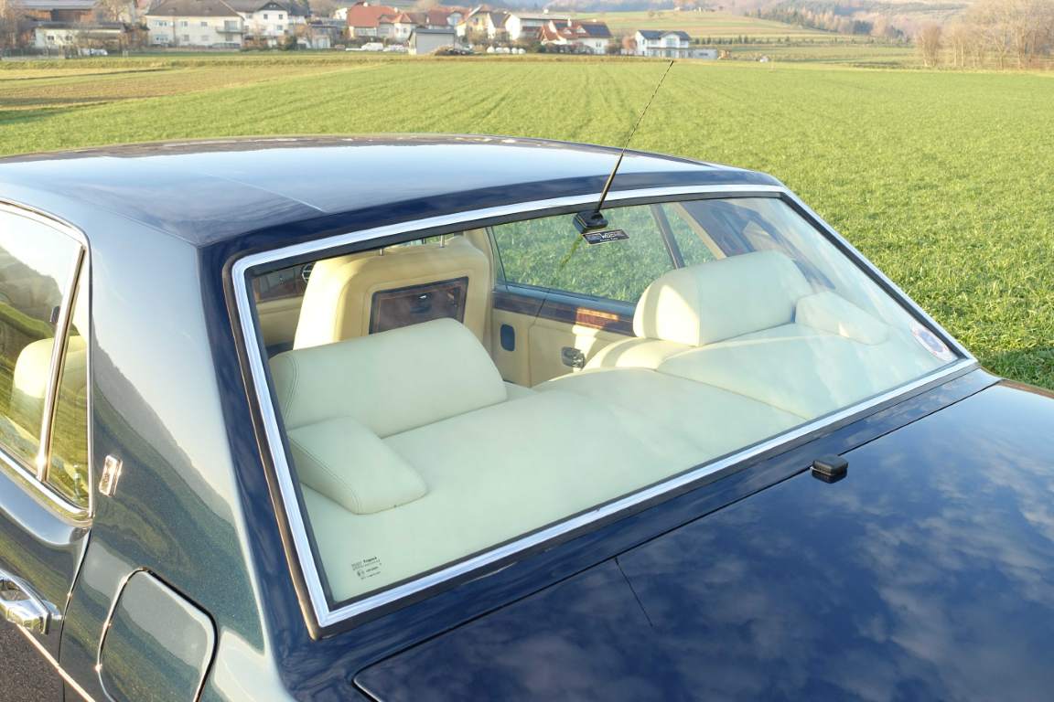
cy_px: 351
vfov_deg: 36.9
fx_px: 1054
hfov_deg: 53.1
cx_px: 527
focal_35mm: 36
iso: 125
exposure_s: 1/100
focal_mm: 13.34
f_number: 4
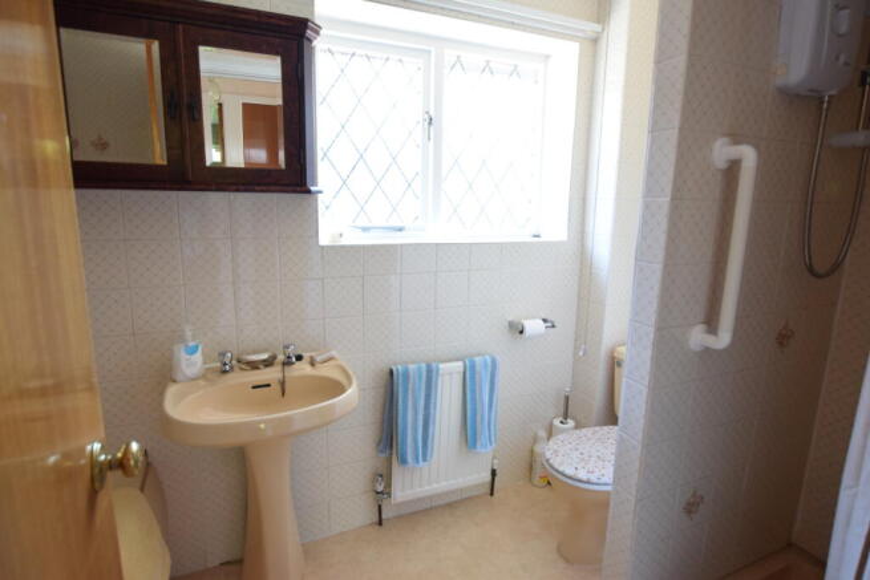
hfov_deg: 85.4
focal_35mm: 20
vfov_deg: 63.2
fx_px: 471
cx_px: 435
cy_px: 290
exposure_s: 1/80
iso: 800
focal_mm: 13
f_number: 4.5
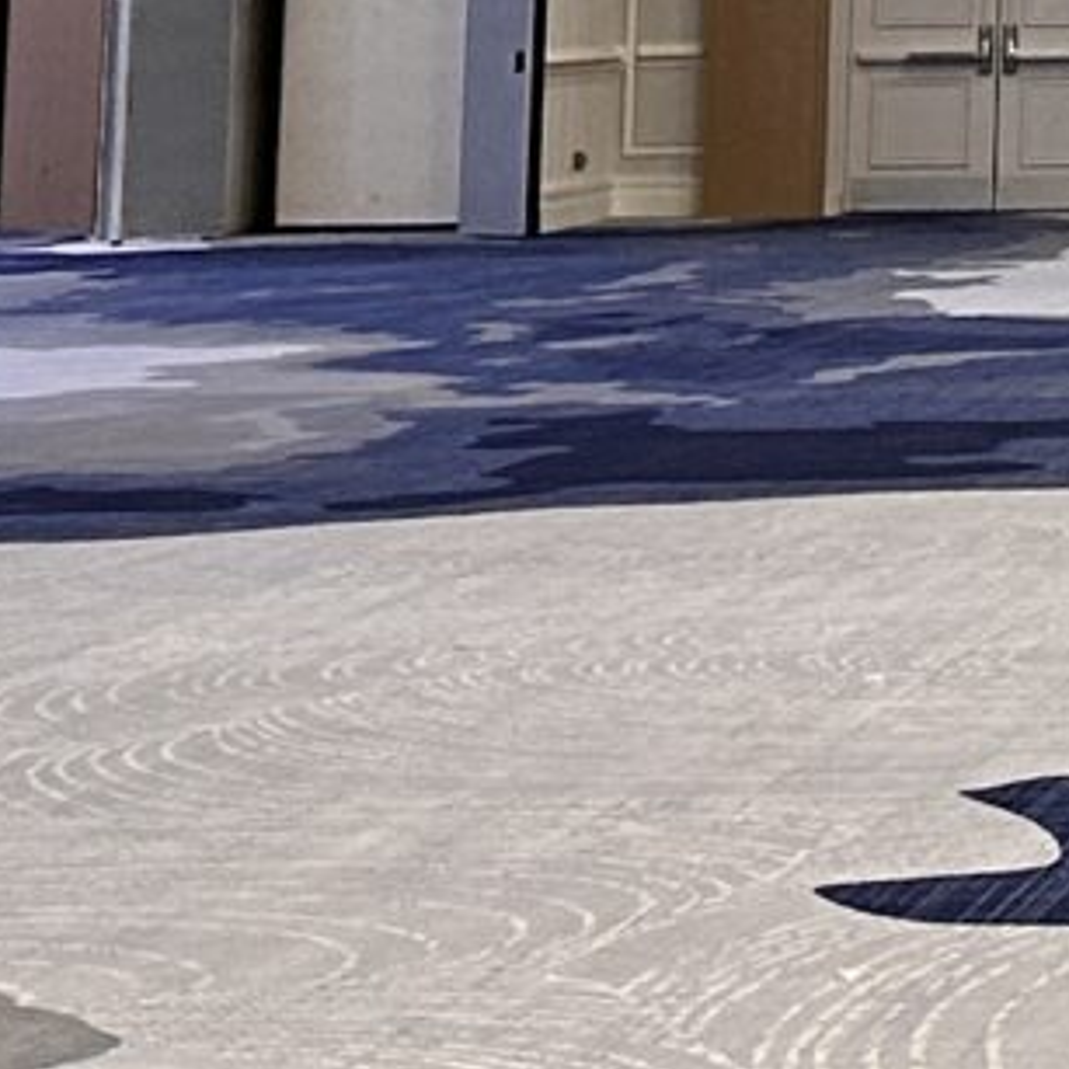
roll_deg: +0.3
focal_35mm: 177
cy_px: -818
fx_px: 6184
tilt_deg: +7.5
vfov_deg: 9.4
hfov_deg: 9.3
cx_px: 2096
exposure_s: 1/60
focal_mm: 6.86
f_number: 1.78
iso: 320
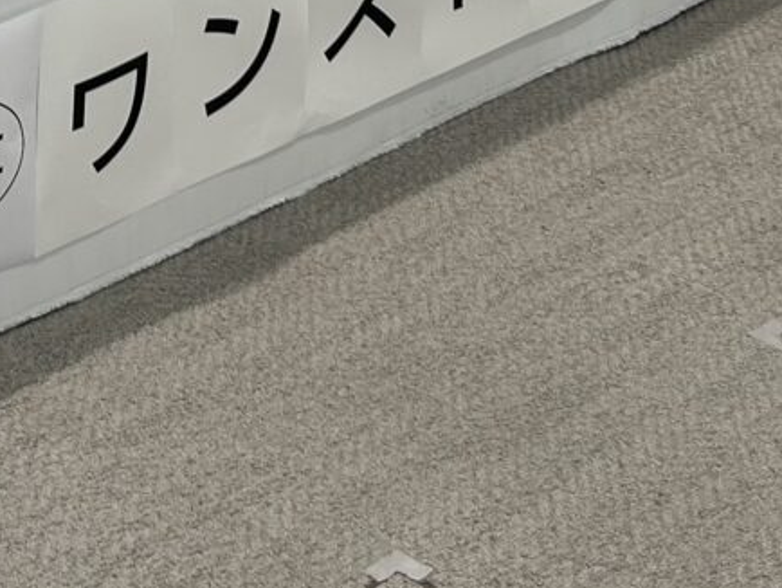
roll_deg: +1.8
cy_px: -453
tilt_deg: -13.0
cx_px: 95
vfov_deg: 11.9
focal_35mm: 115
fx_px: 2599
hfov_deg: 16.9
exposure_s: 1/100
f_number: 1.5
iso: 40
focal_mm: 5.7
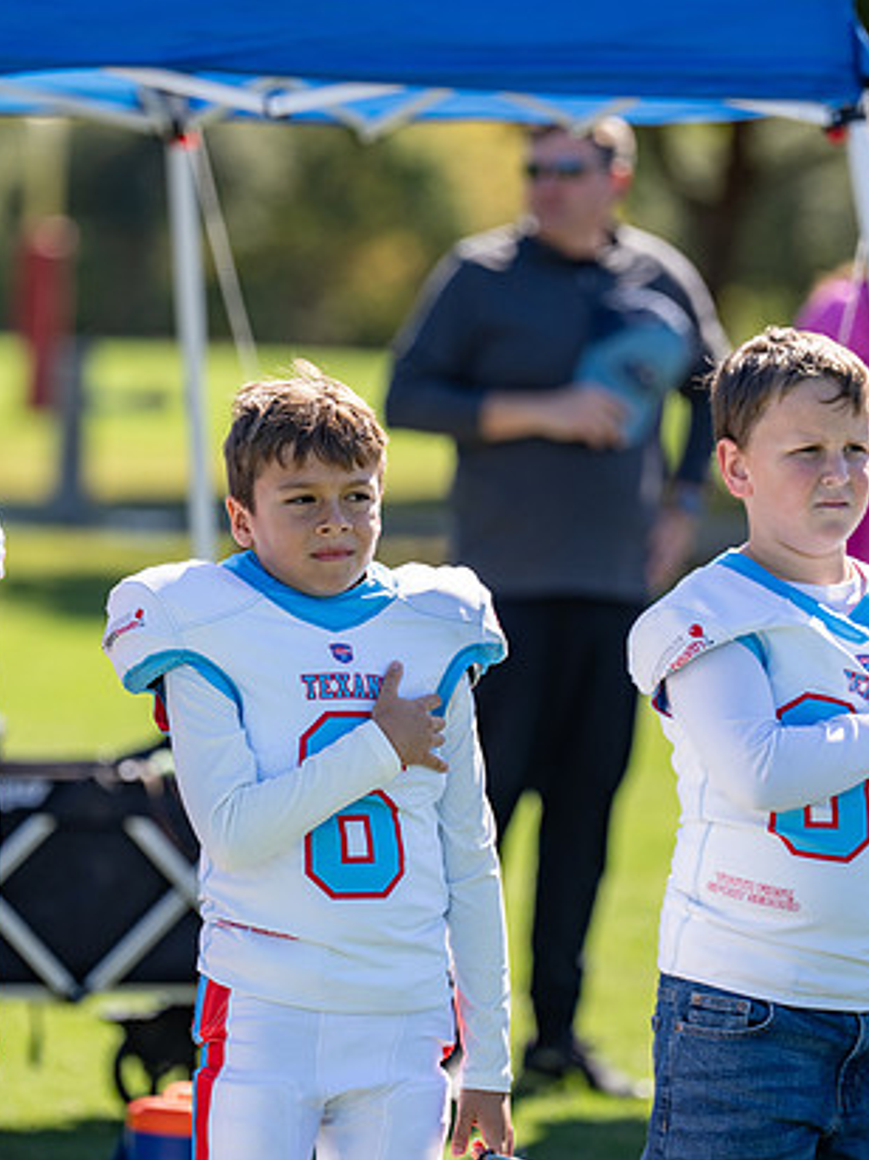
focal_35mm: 256
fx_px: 8573
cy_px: 625
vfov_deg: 7.7
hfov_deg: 5.8
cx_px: 341
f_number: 2.8
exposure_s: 1/1000
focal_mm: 159
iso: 125
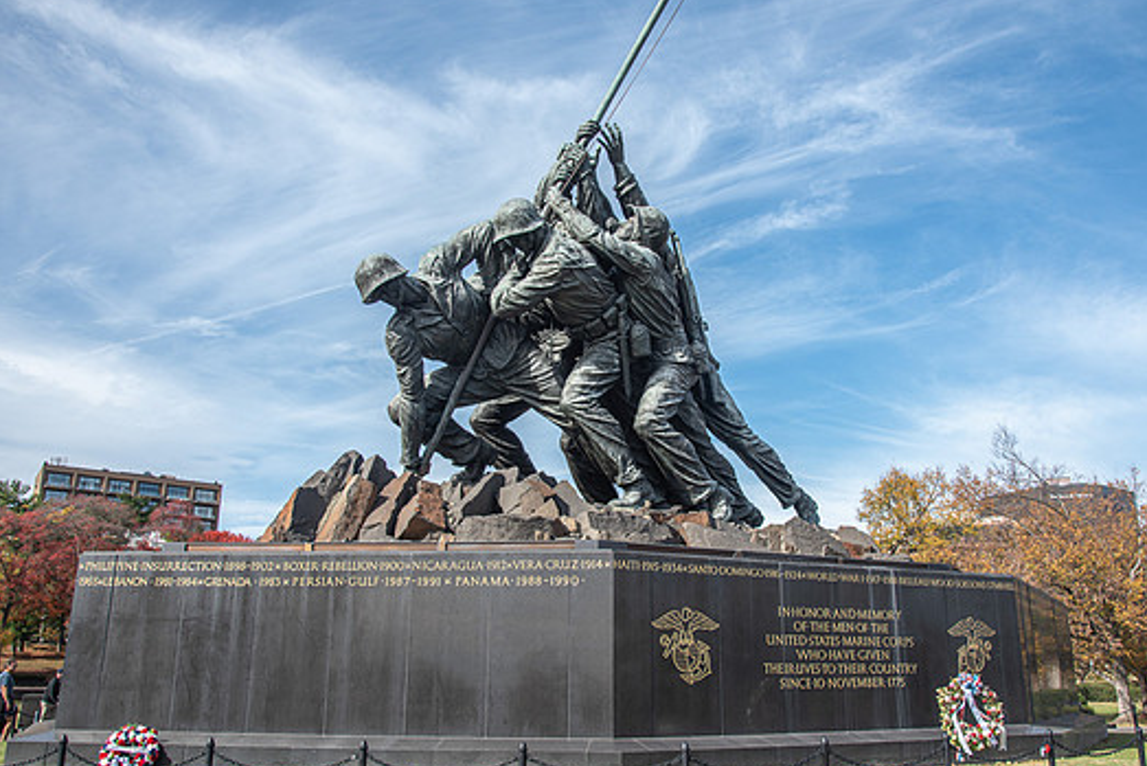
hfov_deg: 65.4
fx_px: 892
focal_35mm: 28
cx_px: 601
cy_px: 394
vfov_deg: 46.4
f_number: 5.6
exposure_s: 1/400
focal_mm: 24
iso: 200
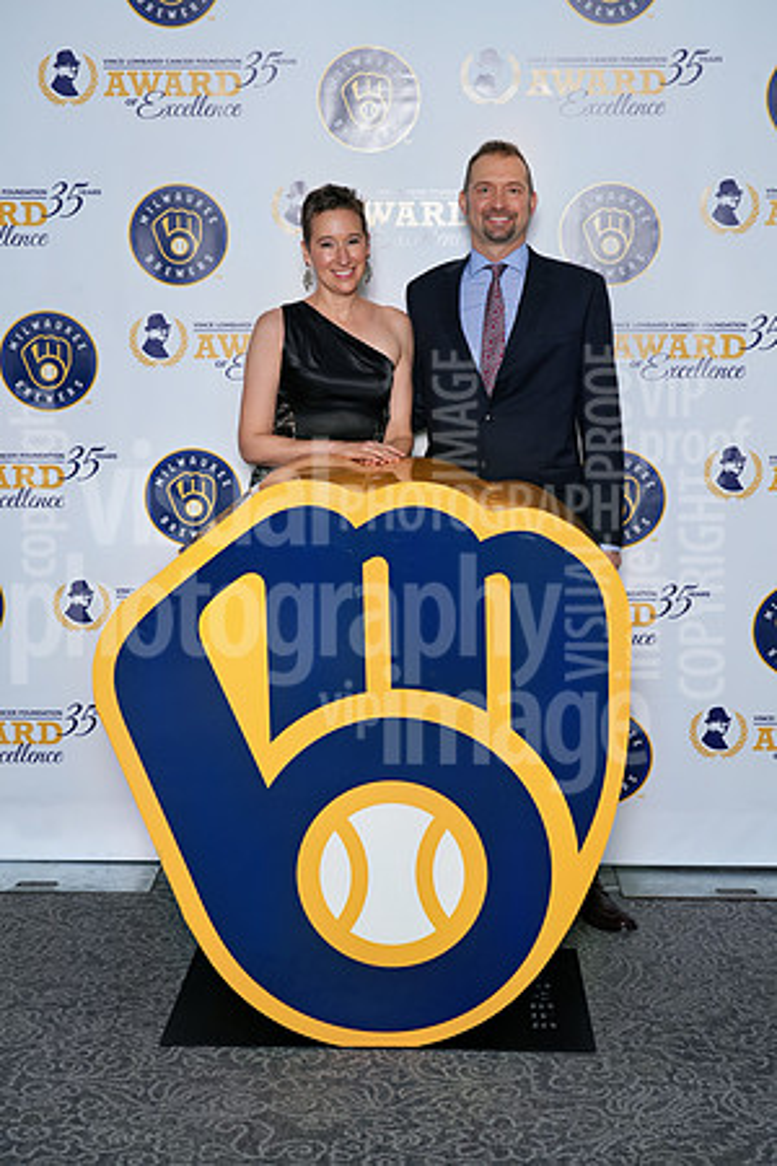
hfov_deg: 25.1
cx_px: 388
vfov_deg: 36.9
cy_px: 583
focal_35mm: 54
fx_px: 1748
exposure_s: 1/125
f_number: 8
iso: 400
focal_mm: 54
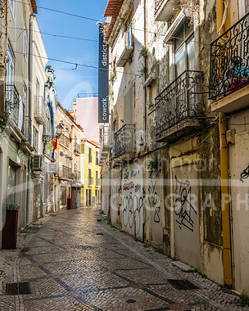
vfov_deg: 47.9
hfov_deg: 39.0
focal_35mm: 38
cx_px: 100
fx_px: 350
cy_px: 154
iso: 2000
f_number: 22
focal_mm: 26.5
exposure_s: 1/320
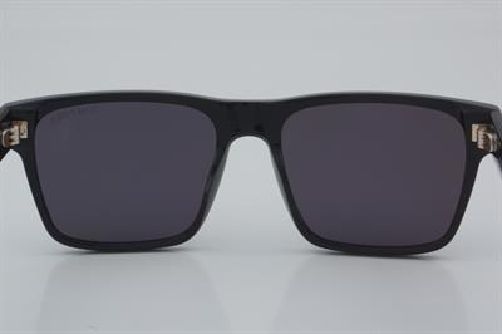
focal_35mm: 82
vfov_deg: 16.5
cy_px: 167
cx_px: 251
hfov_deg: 24.6
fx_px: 1149
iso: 100
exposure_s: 1/4
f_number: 32
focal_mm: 55
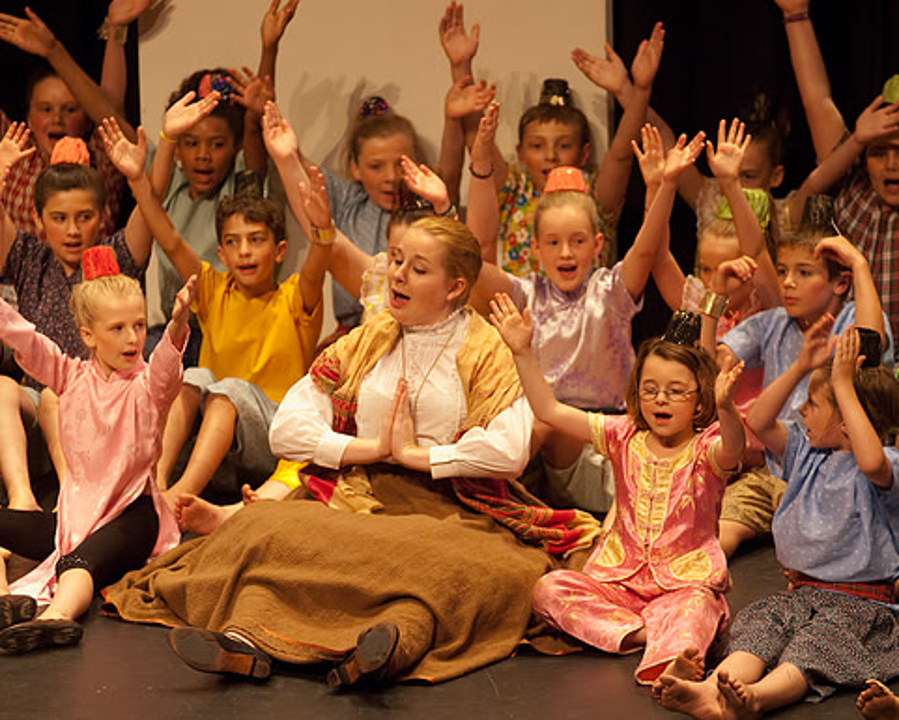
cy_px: 359
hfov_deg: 7.1
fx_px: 7239
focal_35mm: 272
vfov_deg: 5.7
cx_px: 482
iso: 1000
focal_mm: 160
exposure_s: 1/160
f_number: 2.8
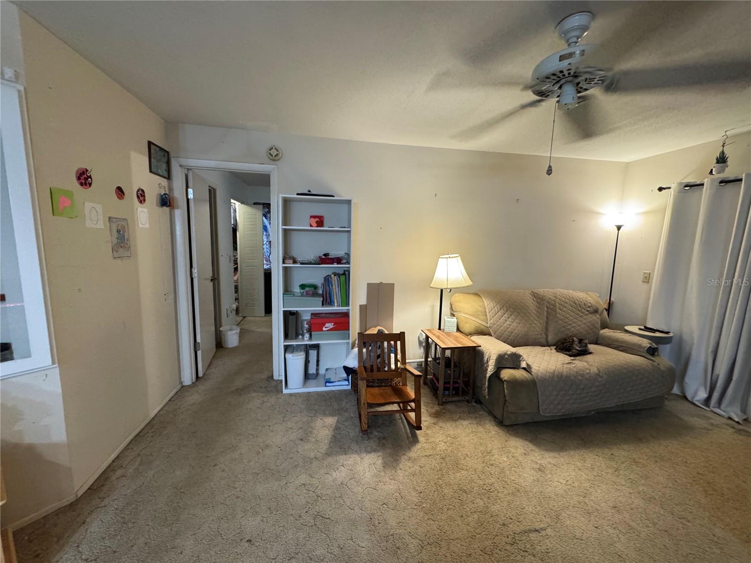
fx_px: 304
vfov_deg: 85.7
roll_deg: -2.0
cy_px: 282
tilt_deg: -7.7
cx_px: 376
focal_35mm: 14
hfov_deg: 102.1
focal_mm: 2.22
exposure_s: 1/60
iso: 800
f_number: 2.2
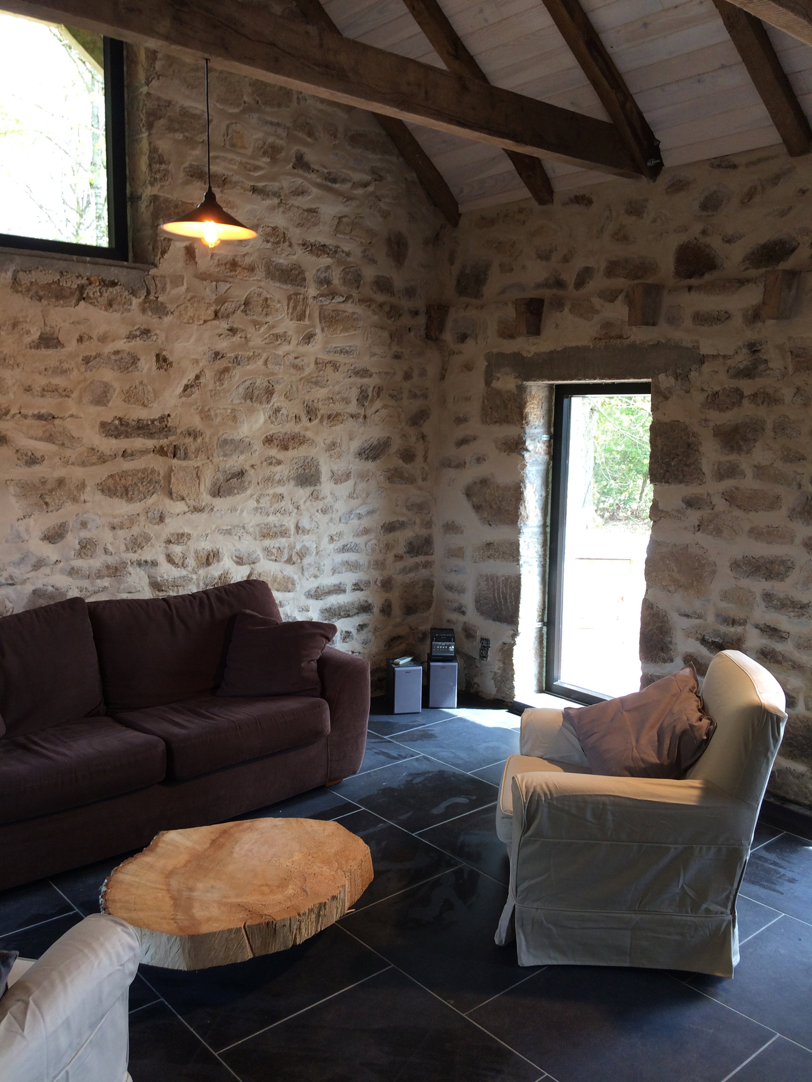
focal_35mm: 29
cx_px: 406
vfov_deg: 61.7
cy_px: 541
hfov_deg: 48.2
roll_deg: -0.4
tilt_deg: -6.6
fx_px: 907
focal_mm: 4.15
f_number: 2.2
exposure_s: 1/50
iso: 50
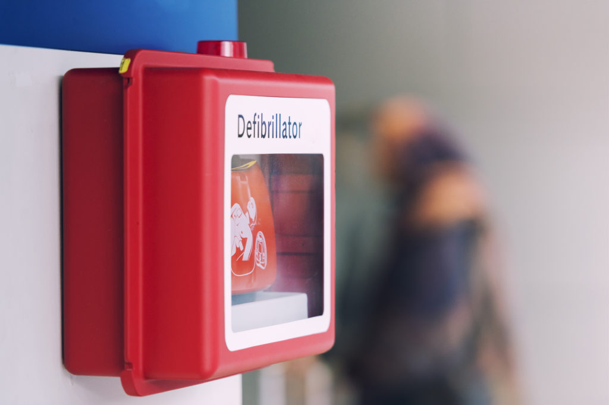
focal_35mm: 155
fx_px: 2620
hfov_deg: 13.3
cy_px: 202
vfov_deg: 8.8
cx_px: 304
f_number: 2.8
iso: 1400
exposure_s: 1/320
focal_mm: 155
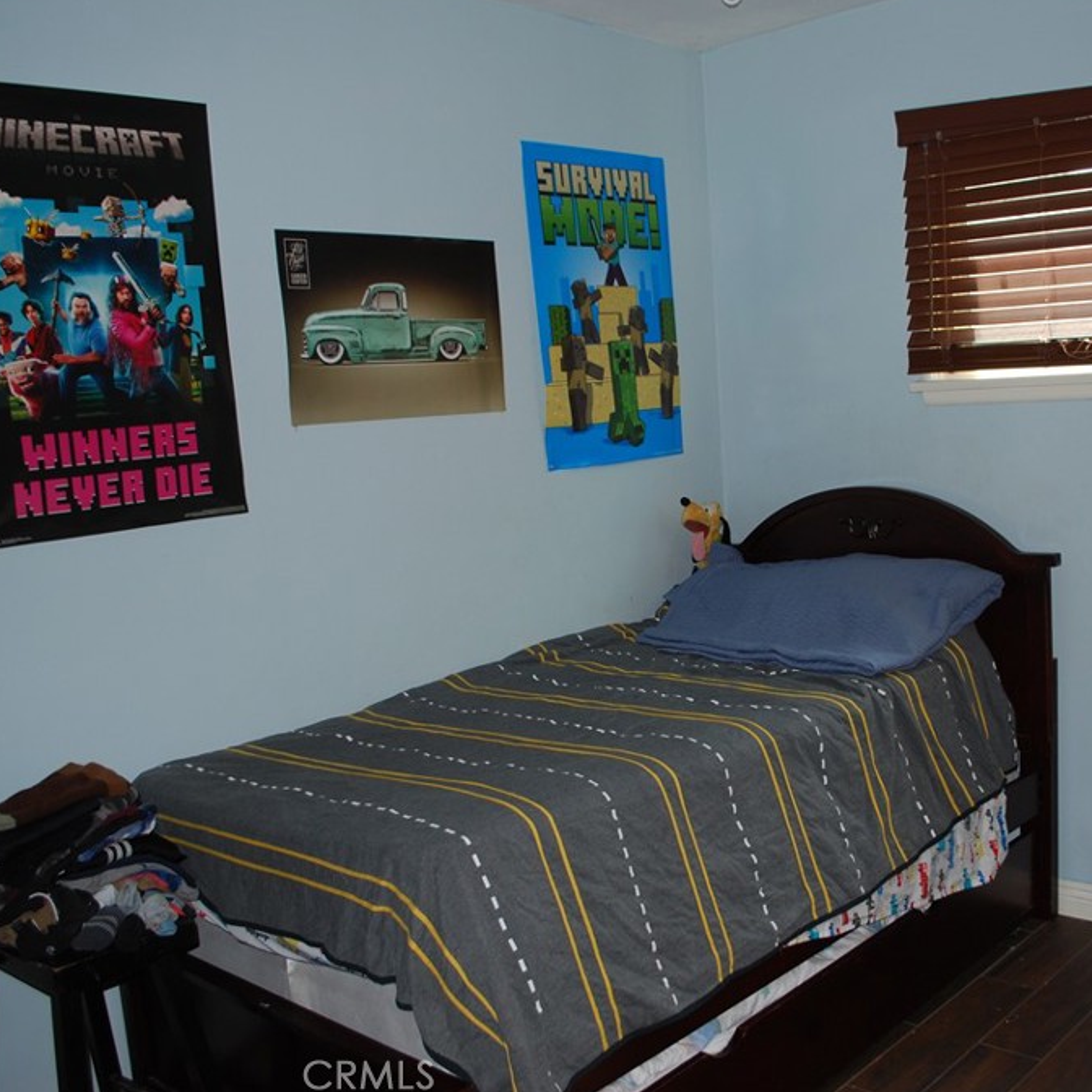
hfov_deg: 46.7
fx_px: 1249
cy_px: 542
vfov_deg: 47.2
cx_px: 694
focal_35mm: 35
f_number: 3.5
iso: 200
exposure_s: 1/60
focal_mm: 18
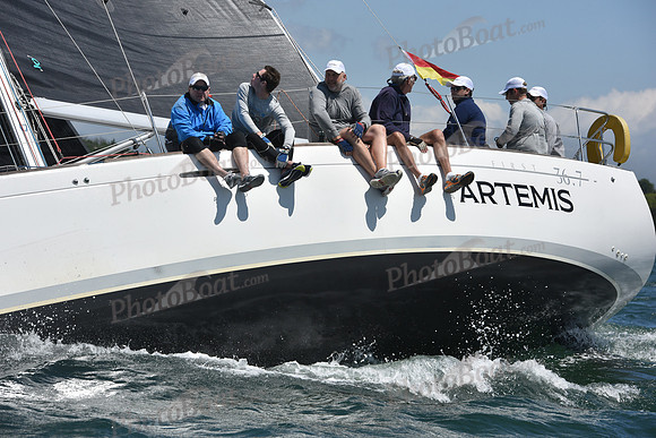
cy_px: 219
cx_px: 328
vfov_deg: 8.9
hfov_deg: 13.2
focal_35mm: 155
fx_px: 2825
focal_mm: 155
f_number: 9
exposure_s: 1/1250
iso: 250
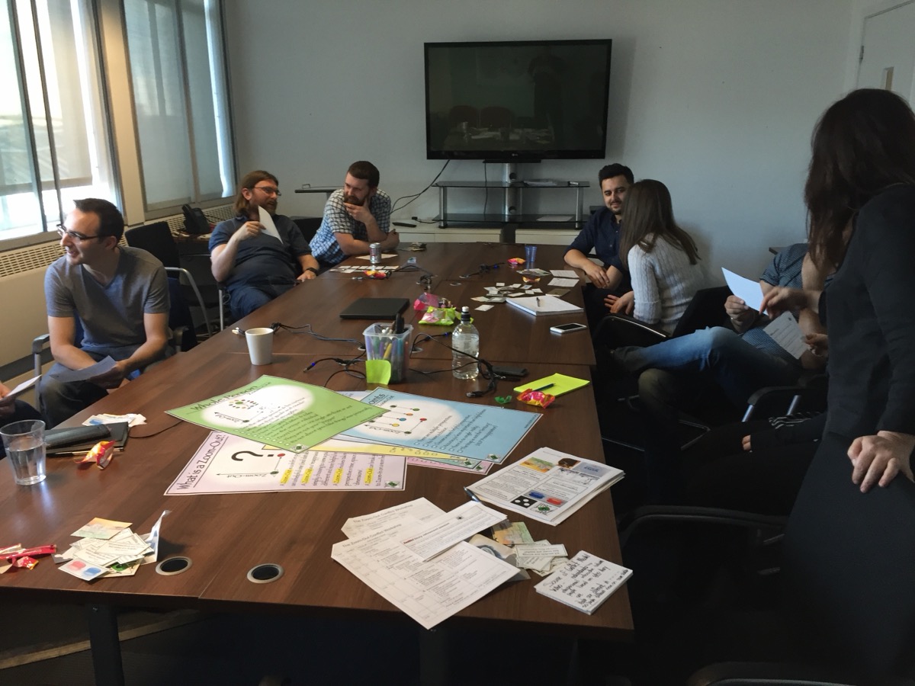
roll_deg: -0.4
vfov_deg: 48.2
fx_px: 767
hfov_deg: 61.7
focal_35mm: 29
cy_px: 343
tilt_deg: -15.6
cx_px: 458
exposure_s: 1/33
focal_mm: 4.15
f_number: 2.2
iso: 100
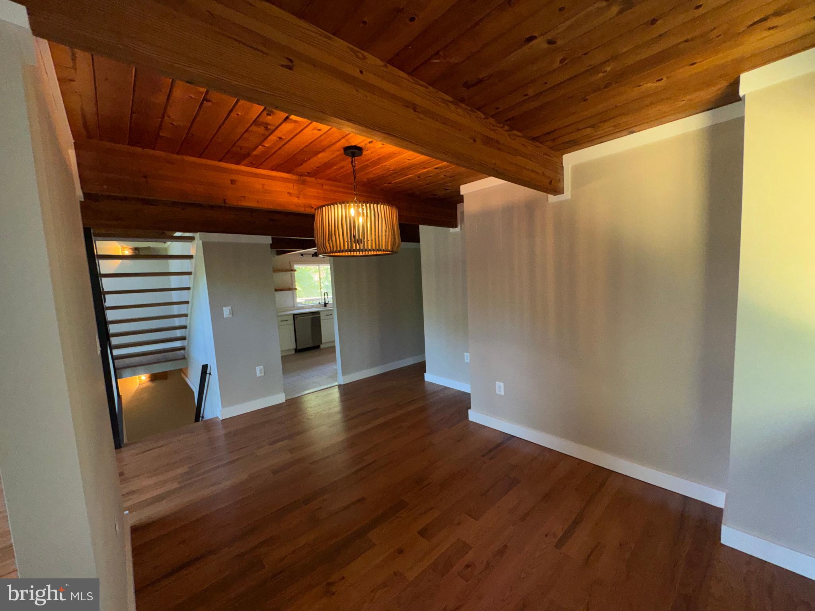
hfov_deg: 102.1
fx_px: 330
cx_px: 408
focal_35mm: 14
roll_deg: +3.2
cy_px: 306
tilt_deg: -4.3
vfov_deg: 85.7
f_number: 2.2
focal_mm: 2.22
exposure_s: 1/74
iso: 100
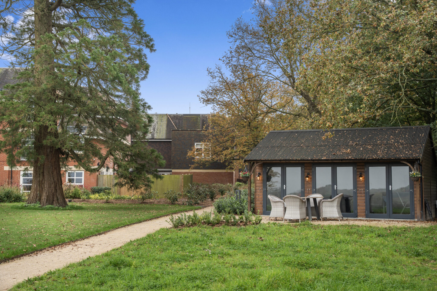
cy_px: 146
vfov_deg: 25.9
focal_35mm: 52
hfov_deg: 38.0
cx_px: 218
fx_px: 635
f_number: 6.3
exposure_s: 1/200
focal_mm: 52.3
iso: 200
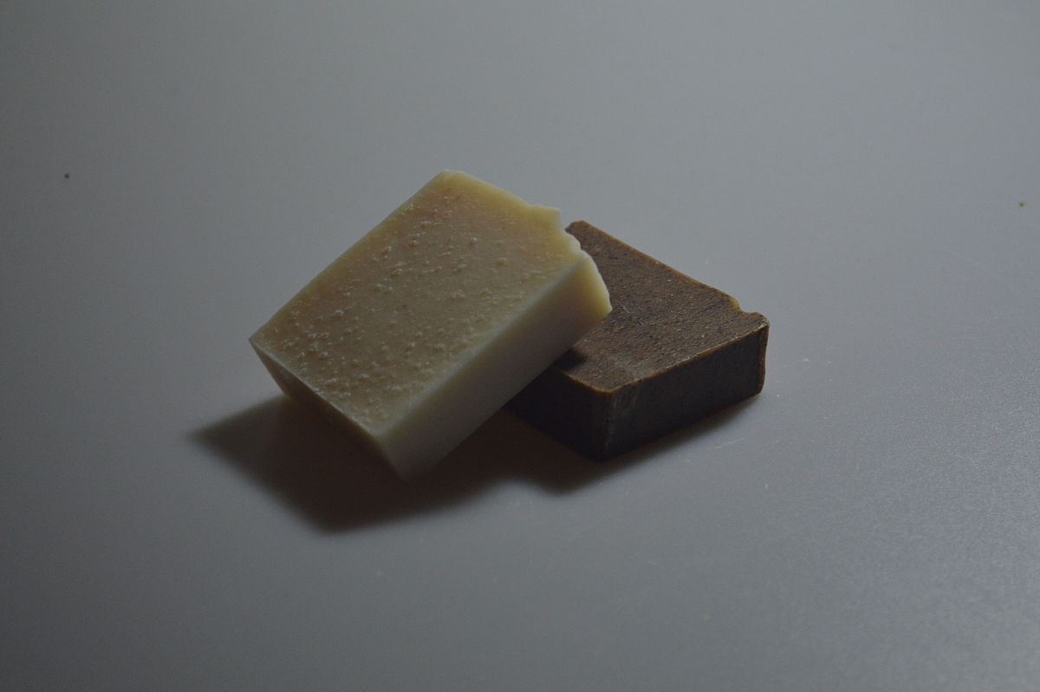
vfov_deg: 16.5
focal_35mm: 82
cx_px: 520
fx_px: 2381
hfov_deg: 24.6
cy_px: 346
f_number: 5.6
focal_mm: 55
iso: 800
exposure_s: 1/160
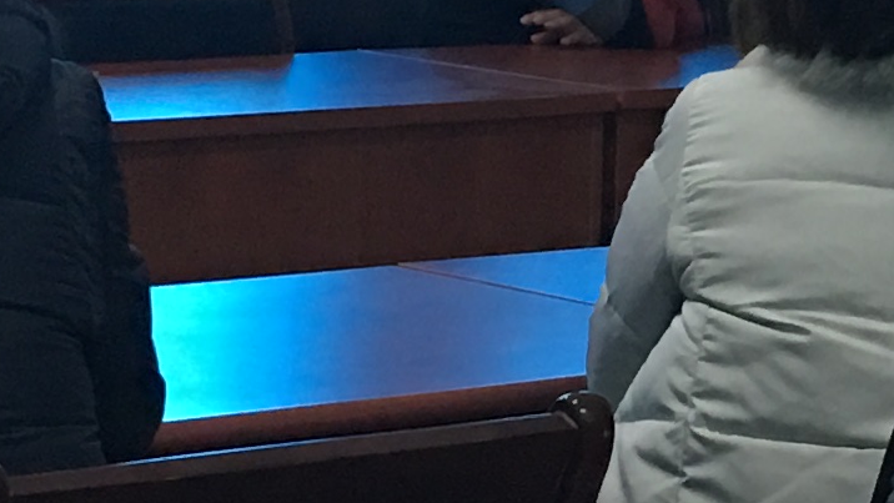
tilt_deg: -8.0
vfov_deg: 6.8
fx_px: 4220
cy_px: 341
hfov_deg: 12.0
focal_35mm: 178
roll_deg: -2.7
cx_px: 905
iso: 80
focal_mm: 4.15
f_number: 2.2
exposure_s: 1/17
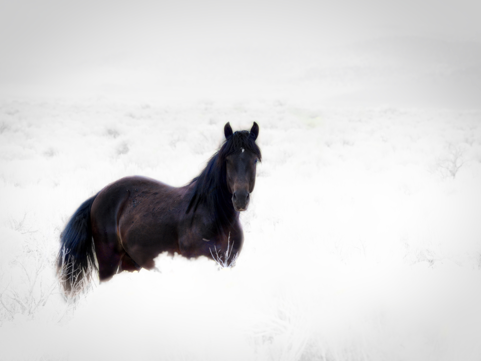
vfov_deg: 4.5
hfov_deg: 6.0
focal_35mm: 329
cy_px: 186
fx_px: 4572
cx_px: 236
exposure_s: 1/200
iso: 200
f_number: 8
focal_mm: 150
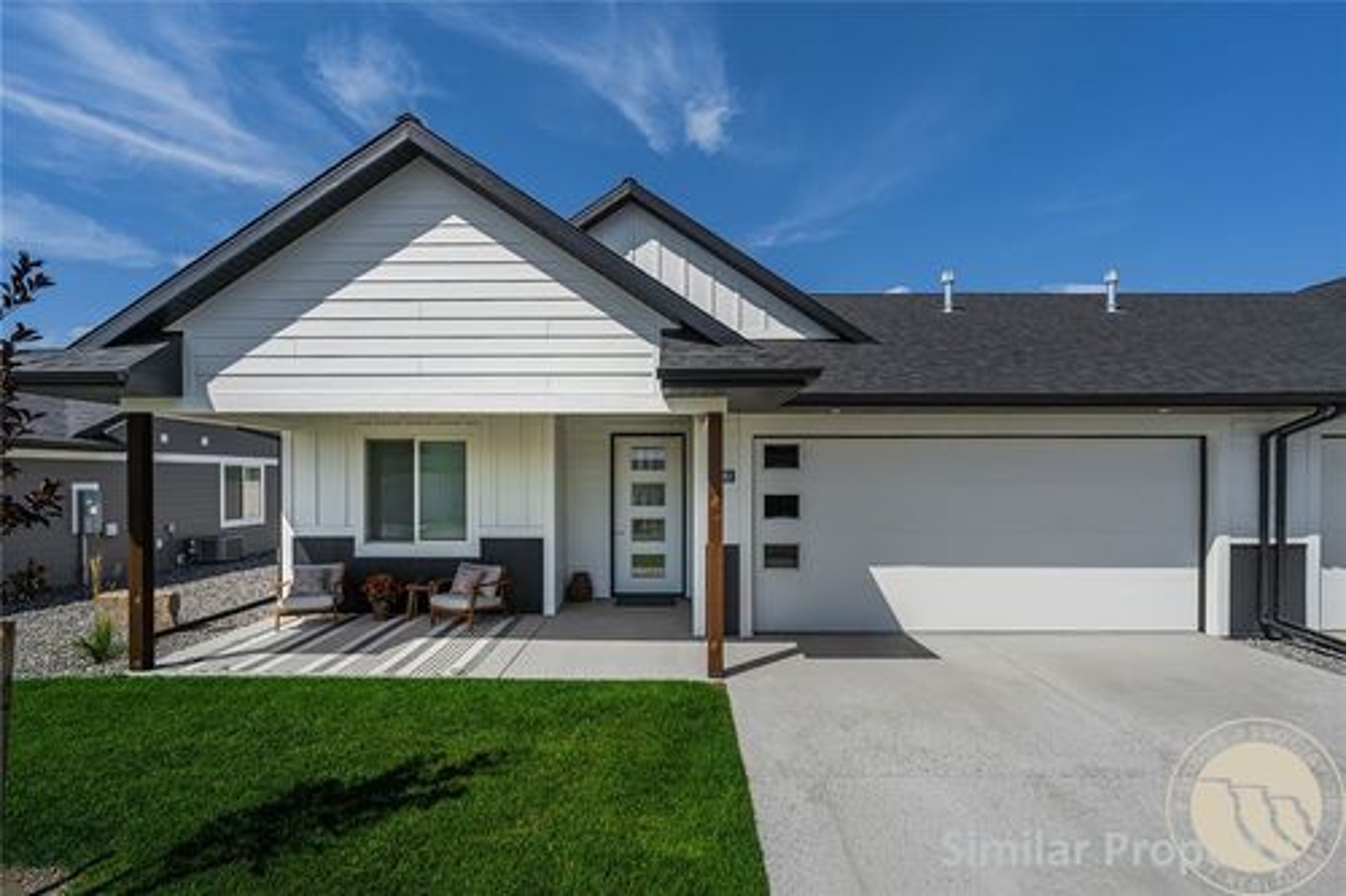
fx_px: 598
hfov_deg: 96.8
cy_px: 448
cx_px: 673
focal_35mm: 16
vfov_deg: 73.7
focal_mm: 16
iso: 400
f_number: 9
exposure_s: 1/2500
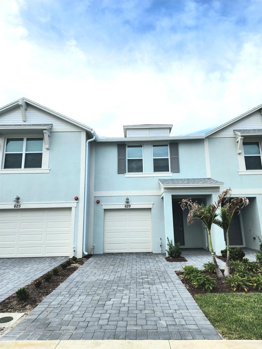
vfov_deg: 73.9
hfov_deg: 58.9
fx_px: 232
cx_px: 131
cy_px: 174
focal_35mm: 23
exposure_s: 1/1000
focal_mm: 6.4
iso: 12
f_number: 1.8
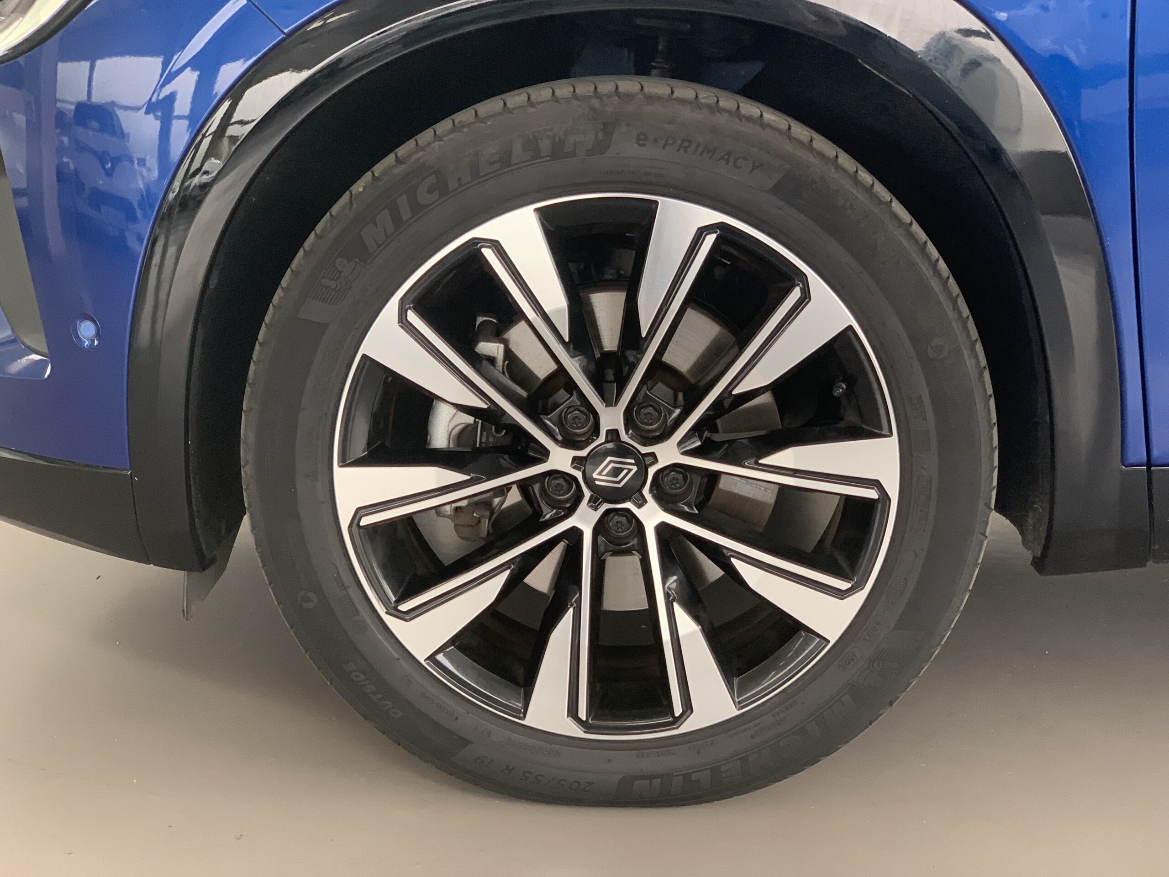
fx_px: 1756
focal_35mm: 52
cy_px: 438
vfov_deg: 28.0
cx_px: 584
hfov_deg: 36.8
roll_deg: -1.1
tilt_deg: -14.6
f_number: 2.4
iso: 125
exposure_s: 1/87
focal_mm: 6
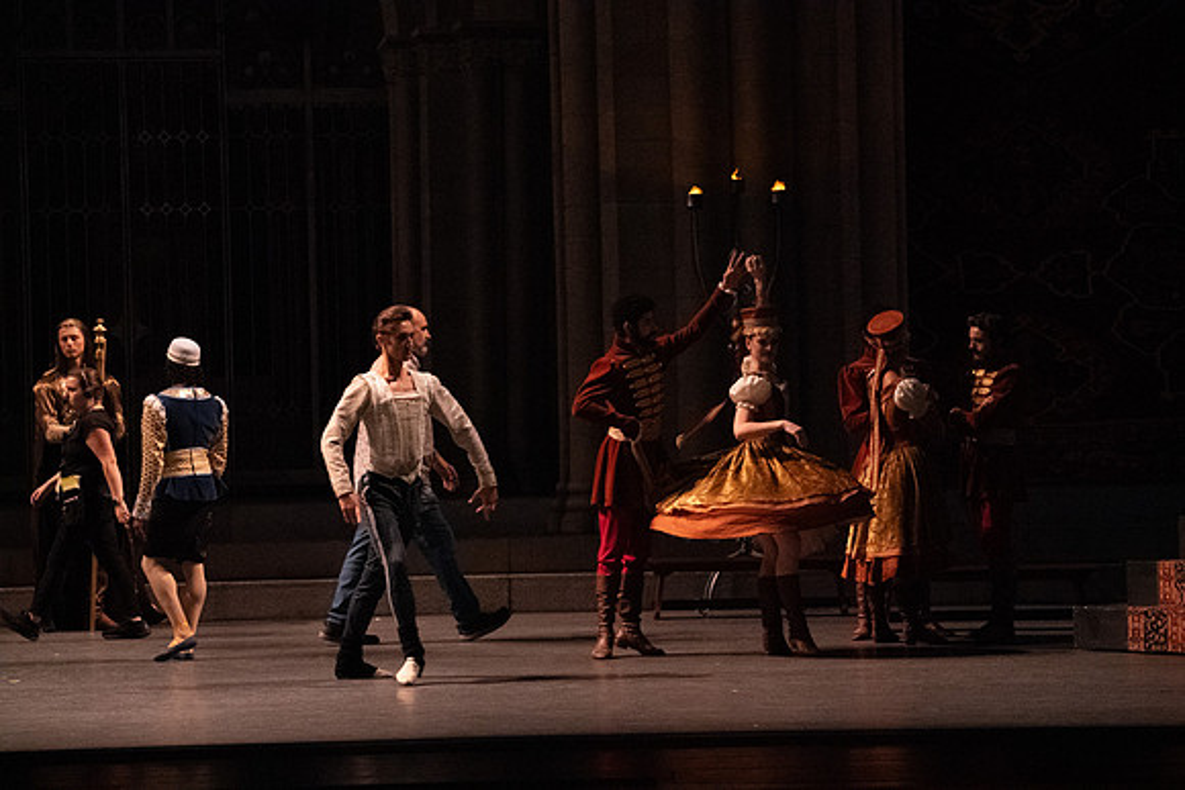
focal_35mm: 151
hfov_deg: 13.6
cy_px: 395
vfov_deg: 9.1
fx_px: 4971
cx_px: 592
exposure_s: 1/320
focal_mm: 151
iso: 25600
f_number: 6.3
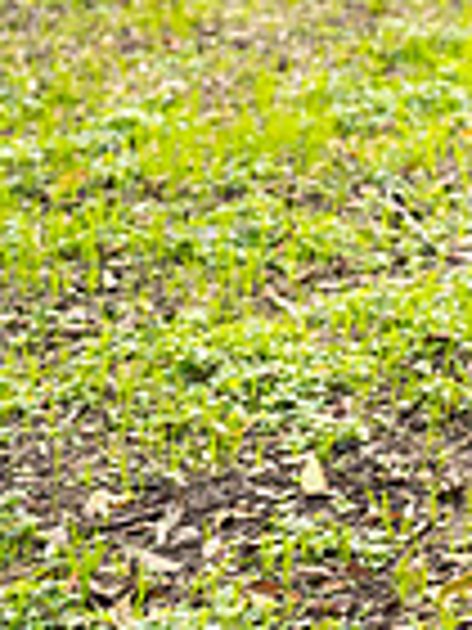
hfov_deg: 9.3
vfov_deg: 13.7
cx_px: 1214
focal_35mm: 139
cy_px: -191
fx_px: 2527
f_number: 3.2
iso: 160
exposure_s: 1/125
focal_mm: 35
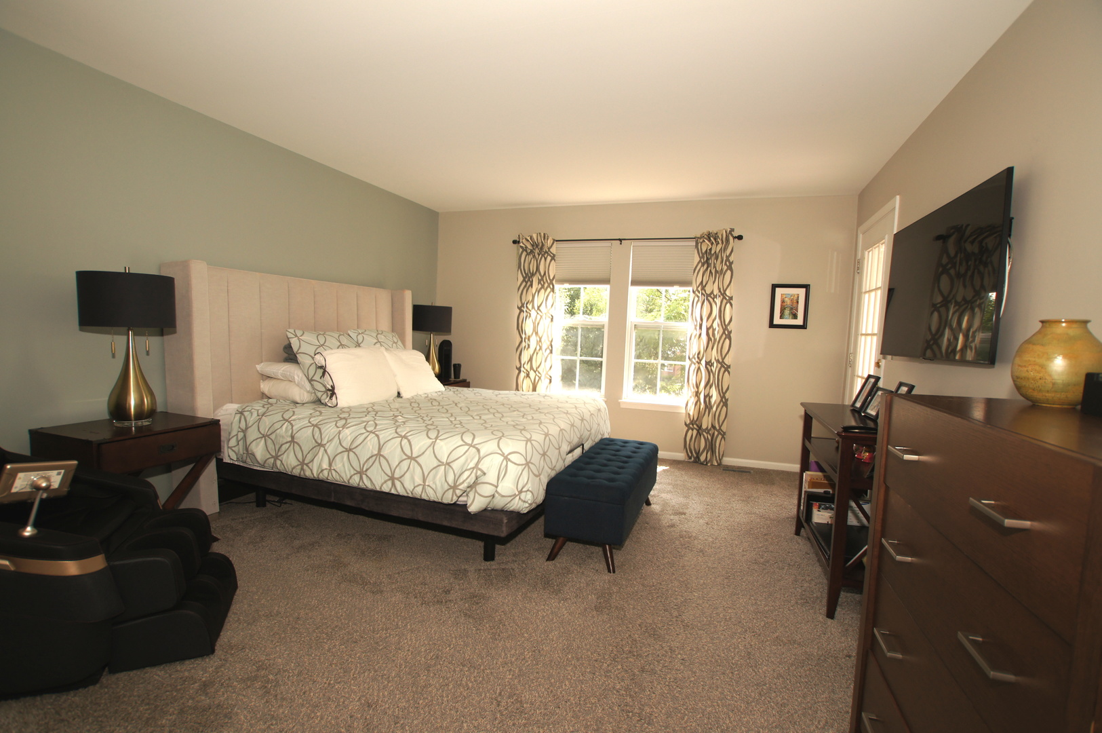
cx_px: 551
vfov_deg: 71.9
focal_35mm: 16
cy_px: 366
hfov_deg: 95.0
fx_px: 505
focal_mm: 11
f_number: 4.5
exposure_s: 1/160
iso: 160
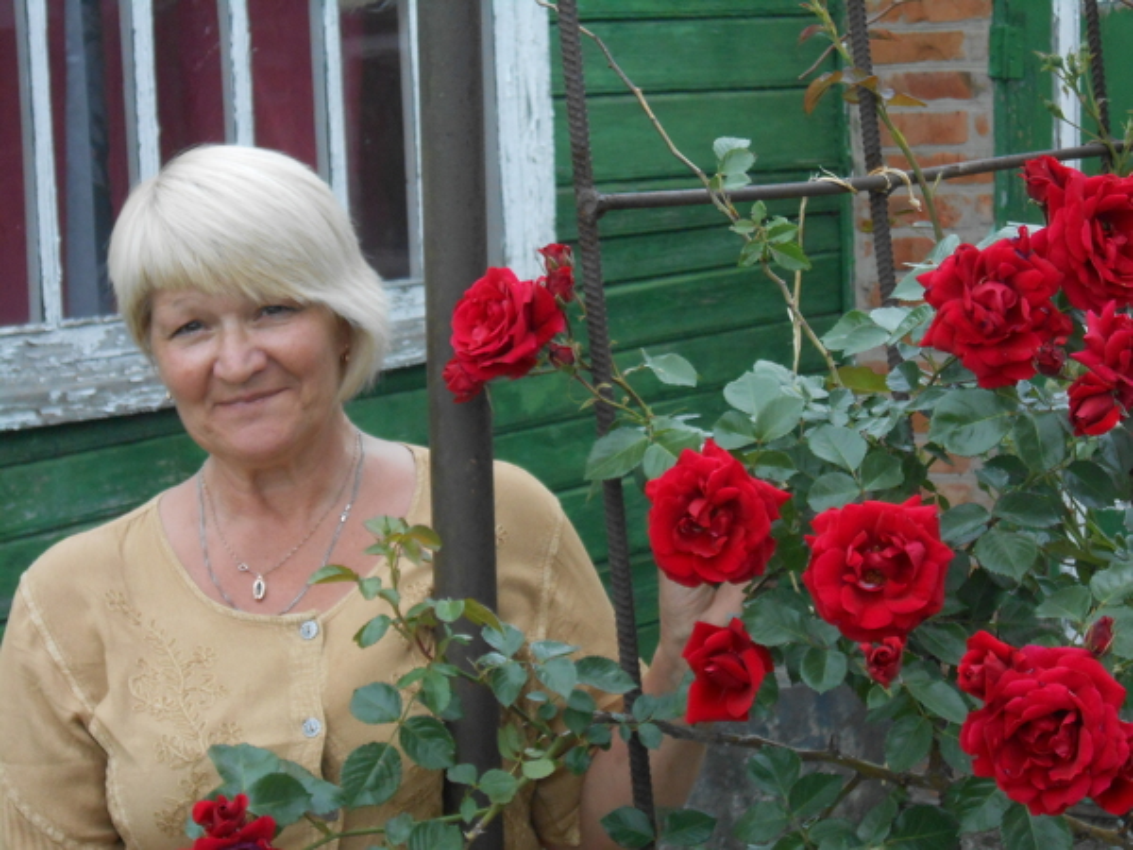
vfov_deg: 14.1
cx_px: 566
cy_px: 425
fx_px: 3437
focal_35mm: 105
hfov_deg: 18.7
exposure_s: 1/500
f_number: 5
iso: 320
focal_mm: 18.7
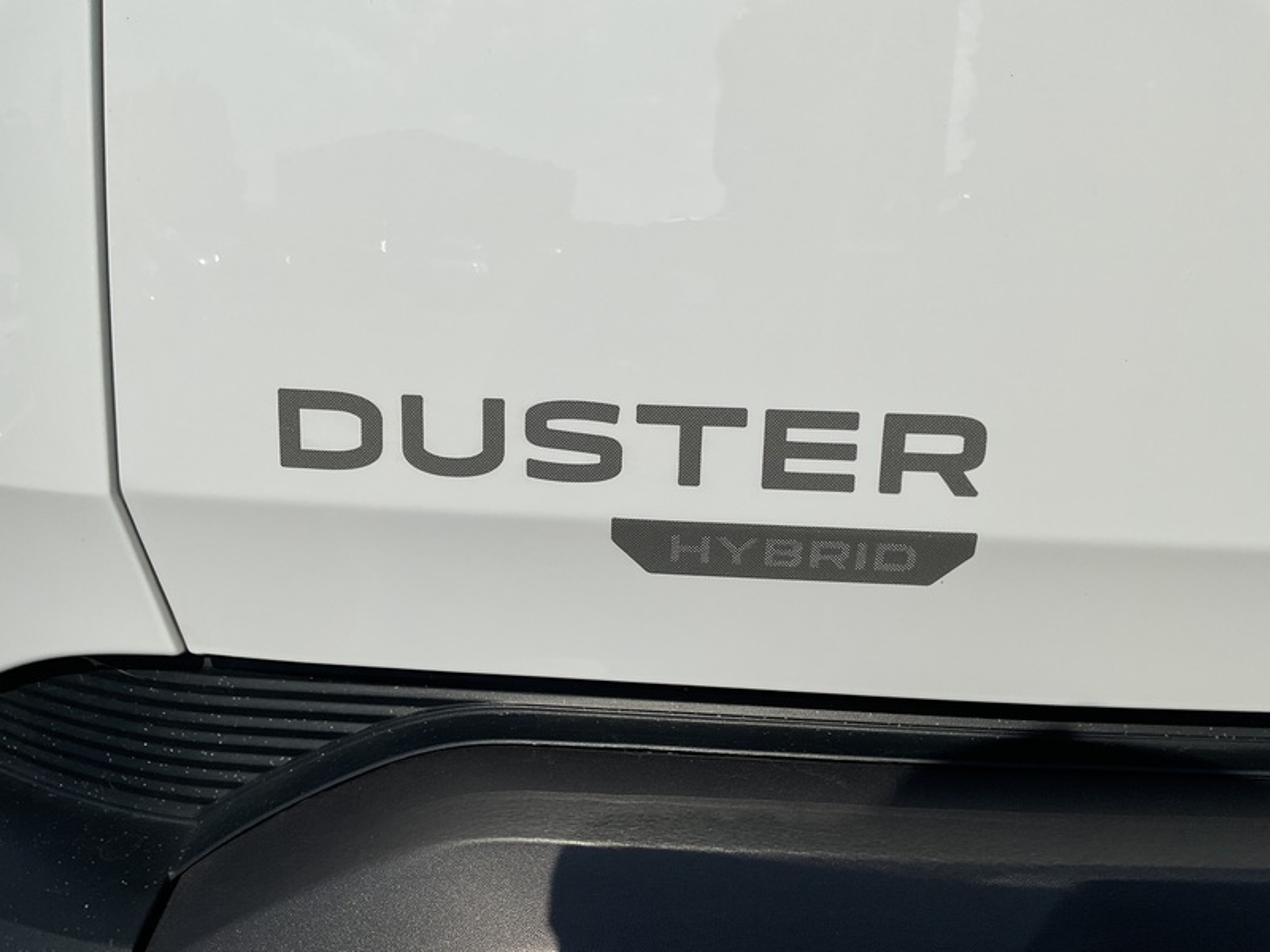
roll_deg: -3.9
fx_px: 1064
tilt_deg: -9.1
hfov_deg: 61.7
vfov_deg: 48.2
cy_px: 476
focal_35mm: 29
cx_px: 635
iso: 16
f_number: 1.8
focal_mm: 3
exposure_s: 1/6536
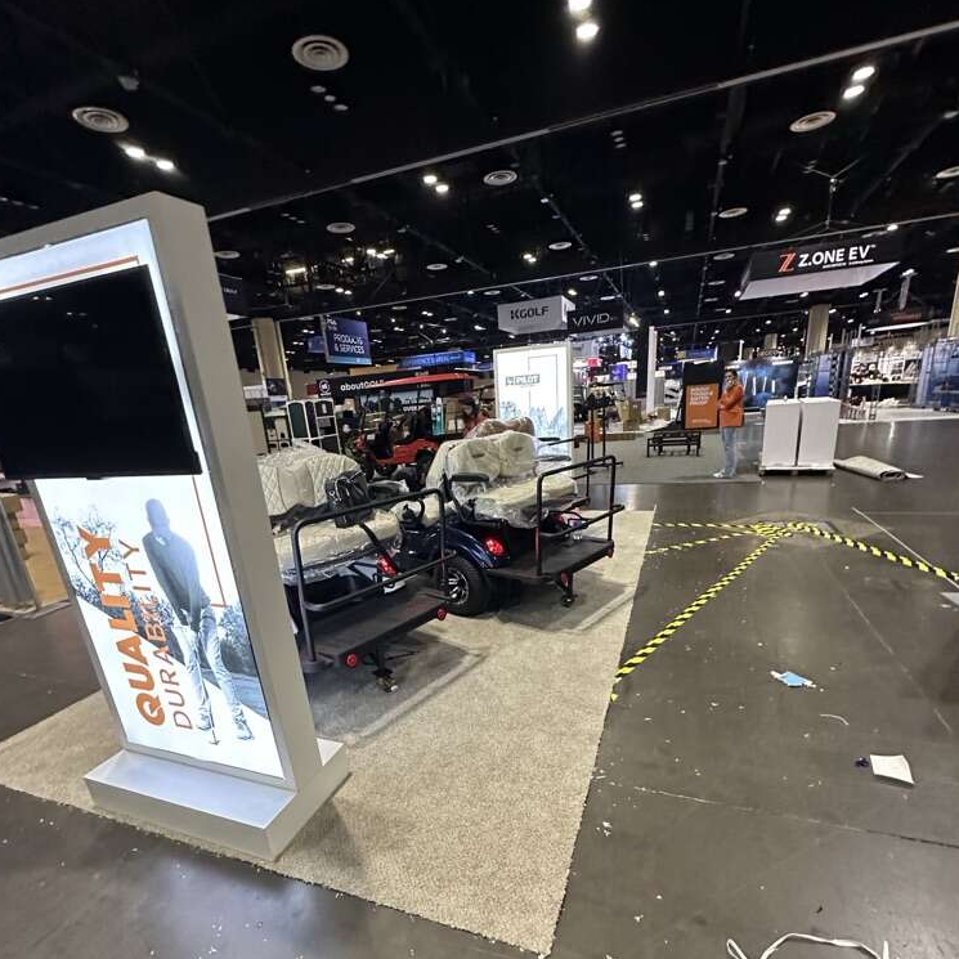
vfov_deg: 83.1
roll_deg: +7.3
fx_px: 533
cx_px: 479
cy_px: 570
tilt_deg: -13.4
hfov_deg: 84.0
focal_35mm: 17
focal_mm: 2.22
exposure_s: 1/60
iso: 800
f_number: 2.2
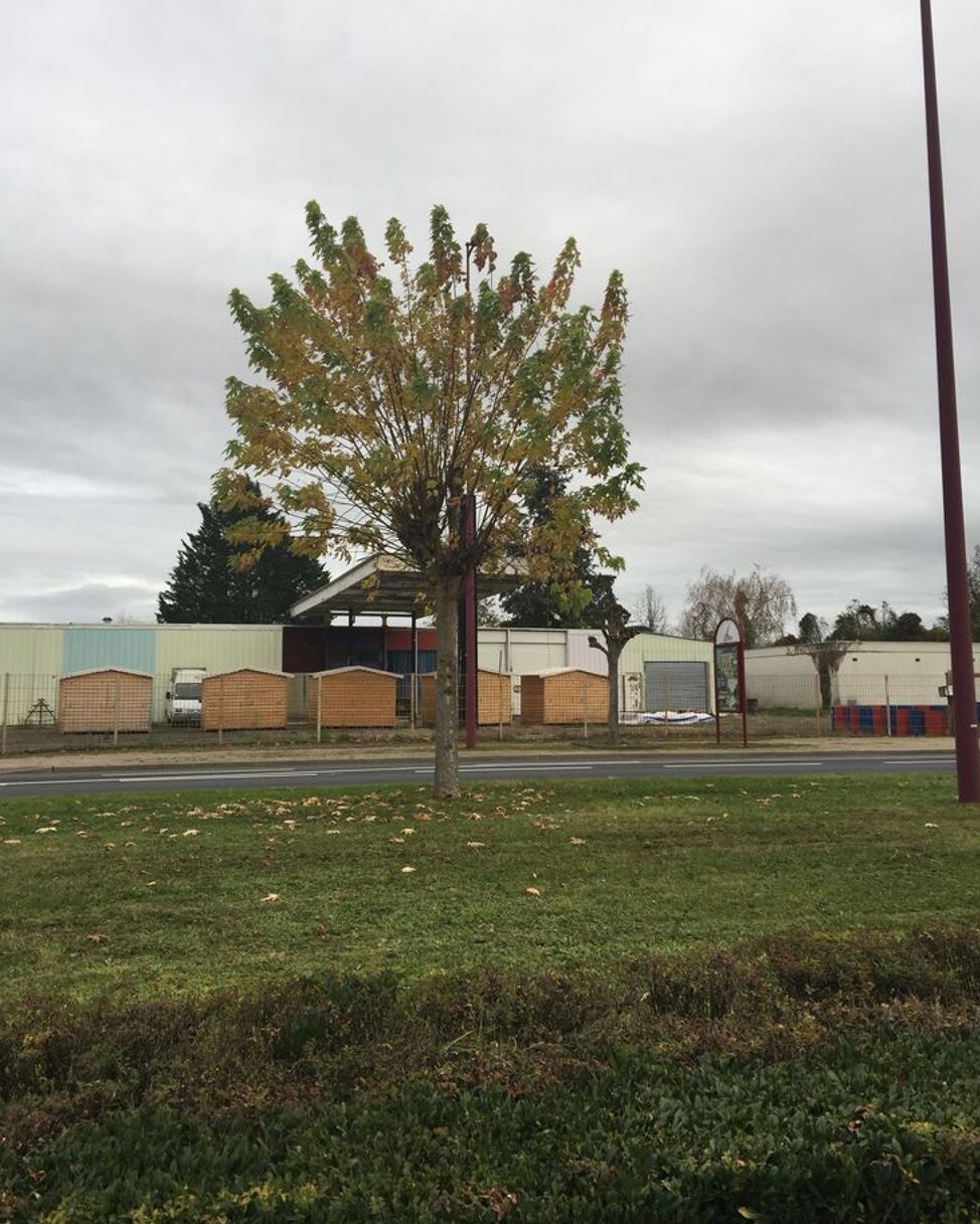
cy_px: 585
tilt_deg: +9.0
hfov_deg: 47.1
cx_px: 479
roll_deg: +0.0
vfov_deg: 57.1
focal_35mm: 31
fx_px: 1124
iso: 32
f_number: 2.2
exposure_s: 1/186
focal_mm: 4.15
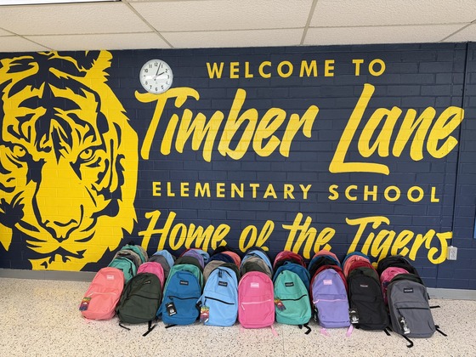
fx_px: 330
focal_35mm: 24
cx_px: 238
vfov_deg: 56.8
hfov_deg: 71.6
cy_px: 178
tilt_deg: -7.3
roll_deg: -0.3
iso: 125
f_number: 1.78
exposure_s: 1/120
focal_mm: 6.76
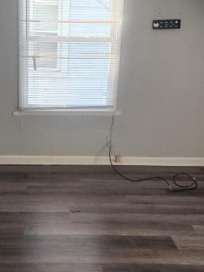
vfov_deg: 42.1
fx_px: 353
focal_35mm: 45
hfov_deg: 31.6
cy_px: 131
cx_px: 51
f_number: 1.8
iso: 125
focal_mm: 6.4
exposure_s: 1/180
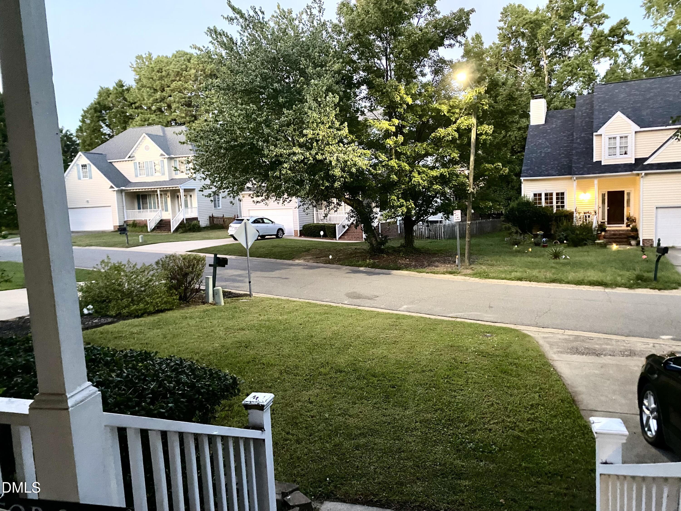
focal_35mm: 26
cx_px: 340
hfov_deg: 67.3
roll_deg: +2.7
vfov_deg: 53.1
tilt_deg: -8.1
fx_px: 511
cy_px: 256
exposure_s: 1/24
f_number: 1.8
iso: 800
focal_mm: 4.25
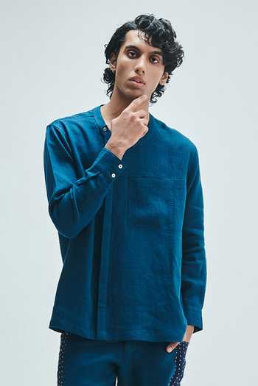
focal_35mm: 62
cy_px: 193
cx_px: 129
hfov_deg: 21.9
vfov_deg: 32.4
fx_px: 666
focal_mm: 62
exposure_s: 1/125
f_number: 8
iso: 400
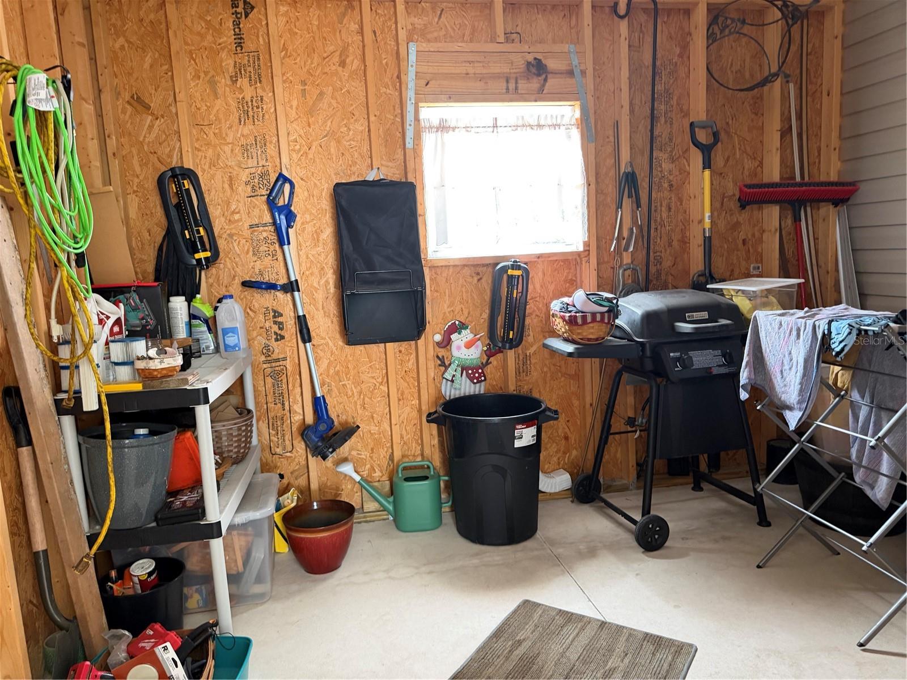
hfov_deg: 71.6
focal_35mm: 24
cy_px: 340
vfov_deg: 56.8
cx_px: 454
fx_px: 629
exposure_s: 1/60
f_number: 1.78
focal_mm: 6.76
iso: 400
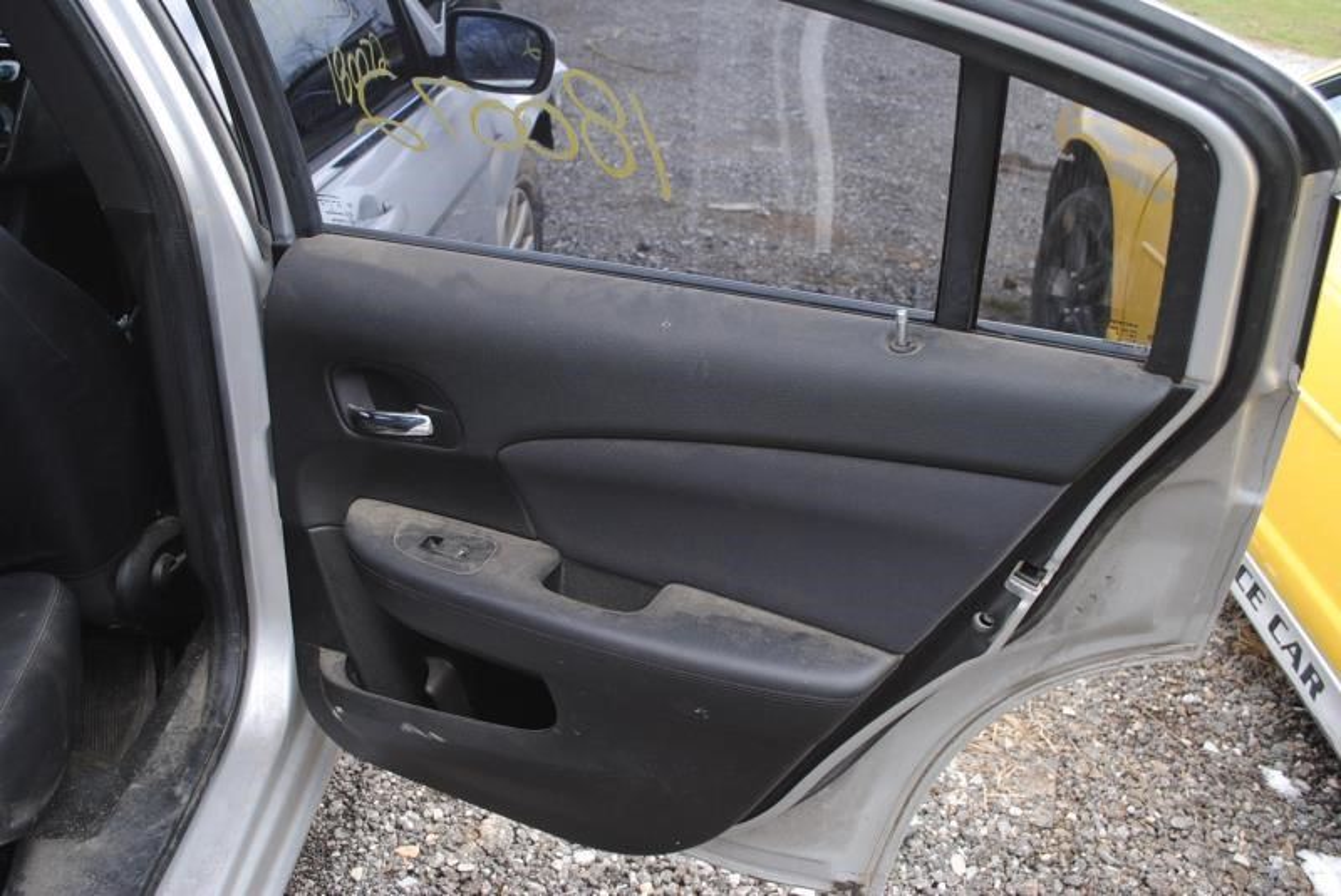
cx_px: 670
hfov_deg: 57.2
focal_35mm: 33
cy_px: 448
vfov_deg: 40.0
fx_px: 1230
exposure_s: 1/100
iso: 200
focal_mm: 22
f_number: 5
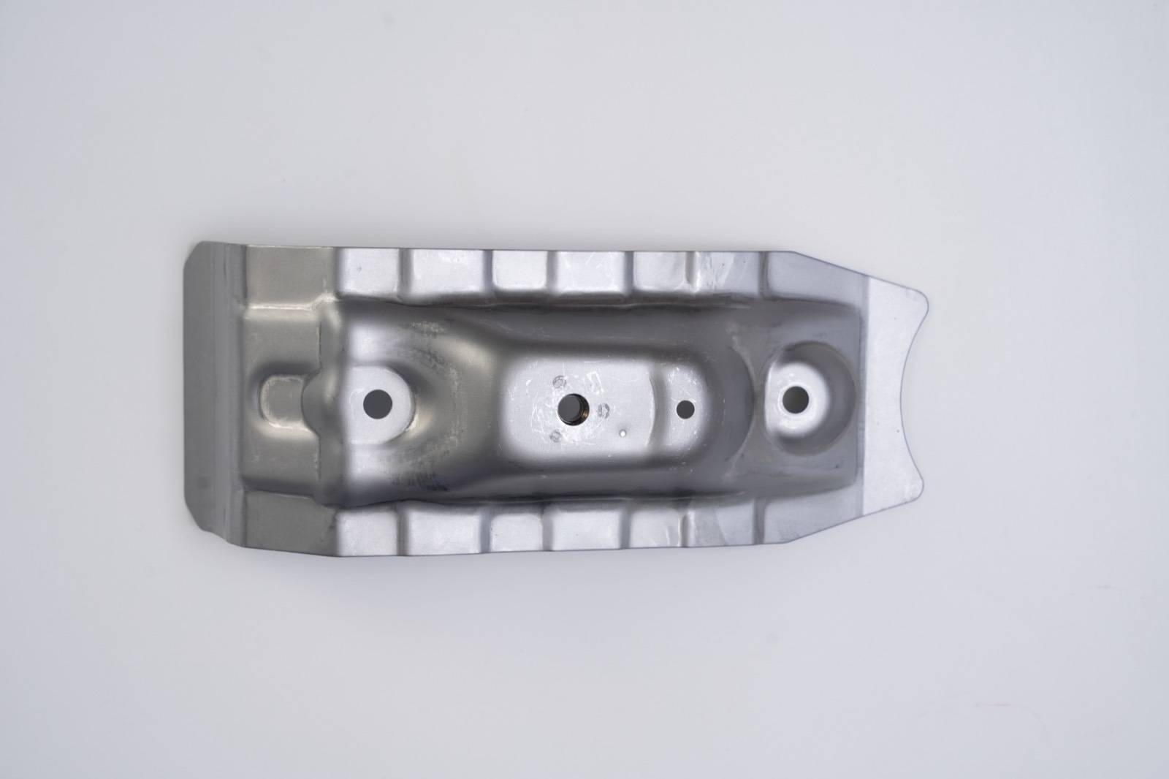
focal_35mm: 70
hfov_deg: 28.8
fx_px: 2272
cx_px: 584
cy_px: 390
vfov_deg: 19.4
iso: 320
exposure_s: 1/250
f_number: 8
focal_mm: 70
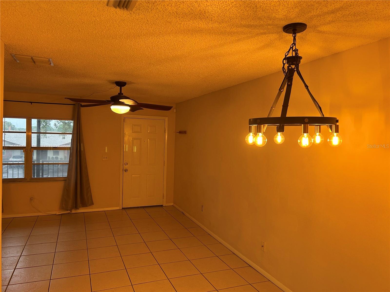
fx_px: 293
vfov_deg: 53.1
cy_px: 146
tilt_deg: -1.5
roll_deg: -1.0
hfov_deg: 67.3
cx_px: 195
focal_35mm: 26
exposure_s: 1/120
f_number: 1.5
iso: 125
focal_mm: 5.7
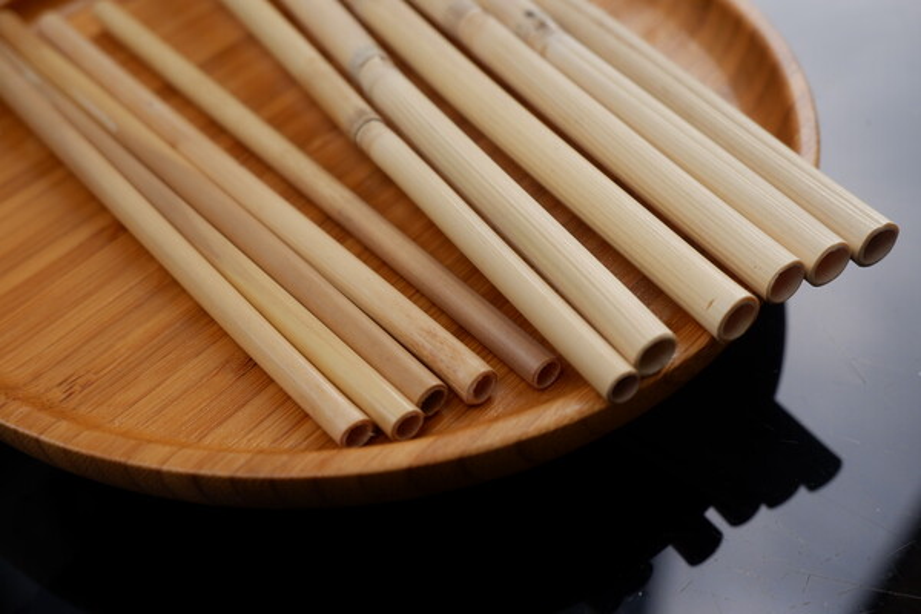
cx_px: 460
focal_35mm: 50
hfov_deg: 39.6
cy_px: 307
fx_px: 1279
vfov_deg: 27.0
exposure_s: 1/450
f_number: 4.9
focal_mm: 33.3
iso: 200
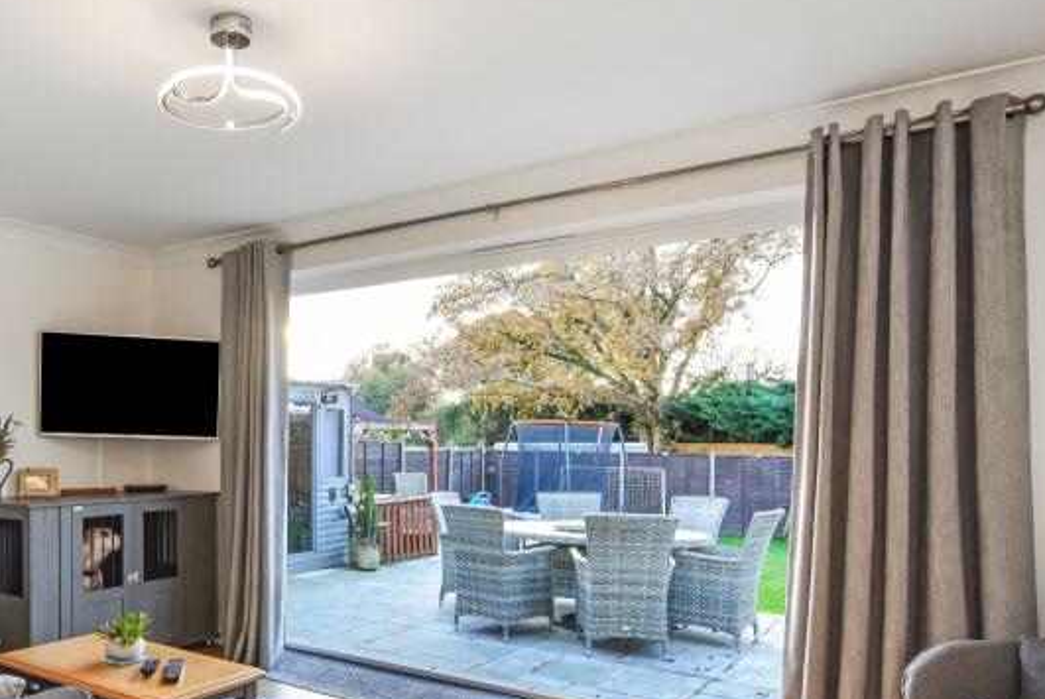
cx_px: 313
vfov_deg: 47.4
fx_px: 784
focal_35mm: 27
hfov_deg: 64.8
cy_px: 455
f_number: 10
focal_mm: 14
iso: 400
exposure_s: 1/25
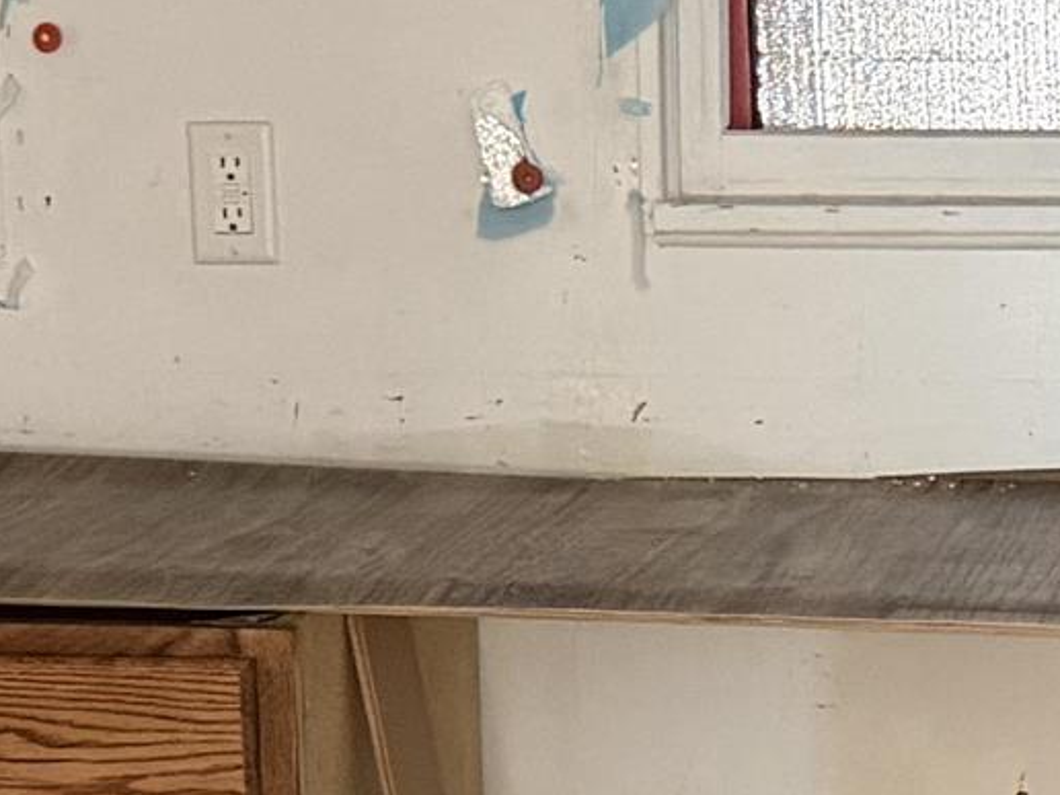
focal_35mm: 143
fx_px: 4379
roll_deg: +0.5
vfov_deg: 10.3
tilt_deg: -13.3
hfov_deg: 13.8
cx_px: 717
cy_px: 879
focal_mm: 6.76
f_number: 1.78
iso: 800
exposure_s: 1/40
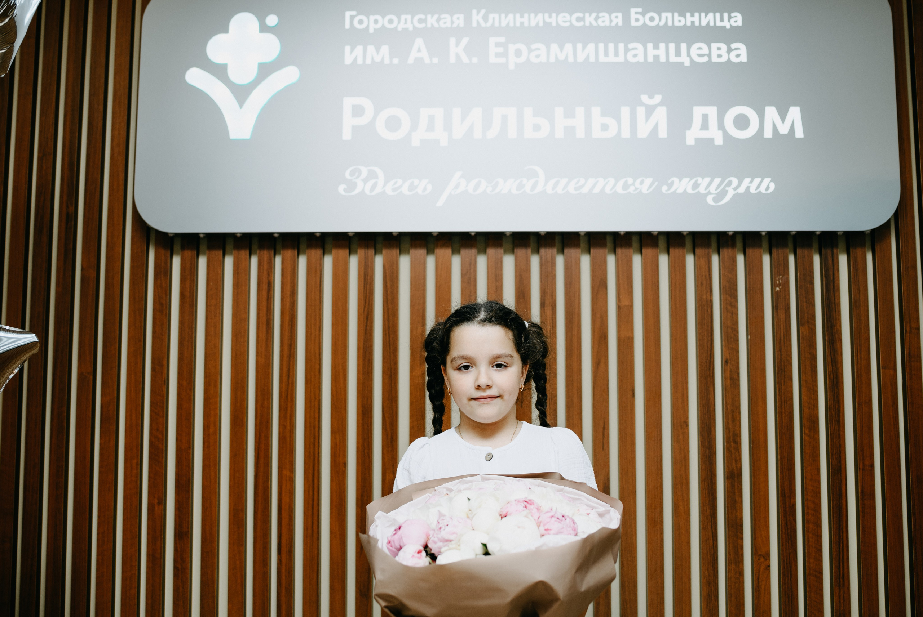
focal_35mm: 36
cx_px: 463
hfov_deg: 53.2
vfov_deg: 37.0
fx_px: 922
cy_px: 309
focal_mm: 35
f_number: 3.2
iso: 125
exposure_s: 1/160
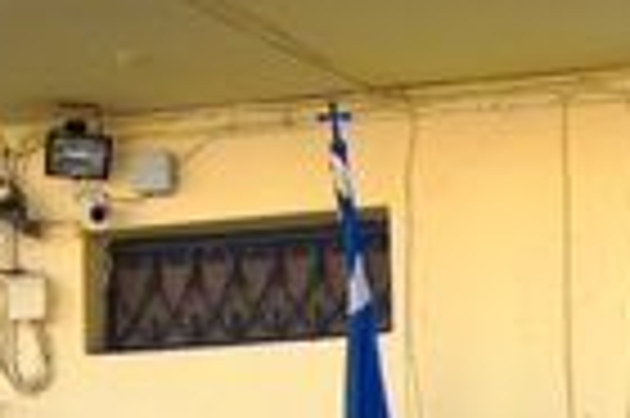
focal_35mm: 176
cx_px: 994
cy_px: 832
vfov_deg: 7.5
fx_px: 3076
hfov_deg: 11.2
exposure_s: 1/160
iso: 100
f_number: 6.3
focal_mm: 26
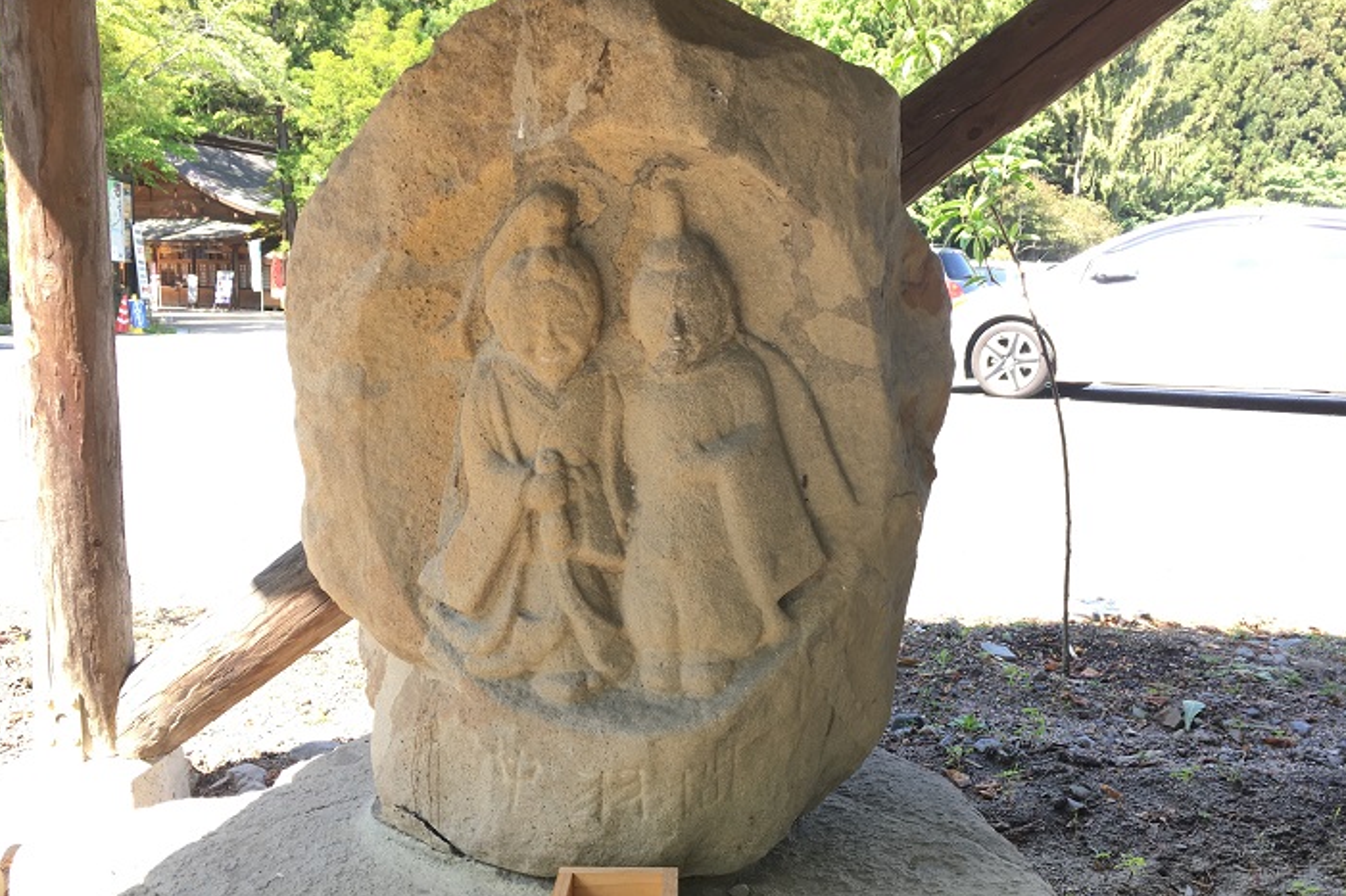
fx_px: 1159
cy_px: 470
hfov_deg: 60.3
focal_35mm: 31
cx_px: 680
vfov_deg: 42.3
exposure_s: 1/120
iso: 25
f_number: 2.2
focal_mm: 4.15
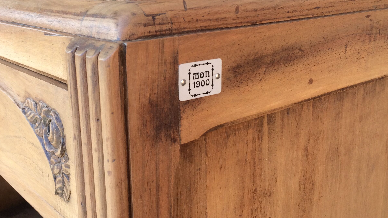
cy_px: 94
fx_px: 442
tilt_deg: -18.1
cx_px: 191
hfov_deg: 47.4
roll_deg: +2.1
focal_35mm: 43
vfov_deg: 27.7
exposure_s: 1/218
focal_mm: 4.15
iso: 32
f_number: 2.2
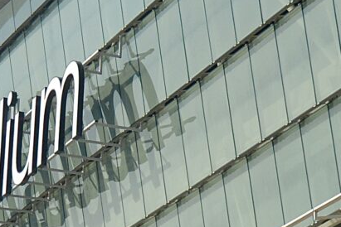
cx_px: 89
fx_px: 2388
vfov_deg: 5.4
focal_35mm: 252
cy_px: 174
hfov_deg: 8.2
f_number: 7.1
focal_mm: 27
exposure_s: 1/2000
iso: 400
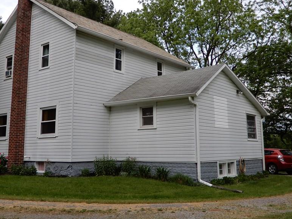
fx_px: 337
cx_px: 133
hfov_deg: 46.7
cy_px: 84
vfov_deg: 35.8
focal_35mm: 40
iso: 80
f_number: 3.5
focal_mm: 5.4
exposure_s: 1/125
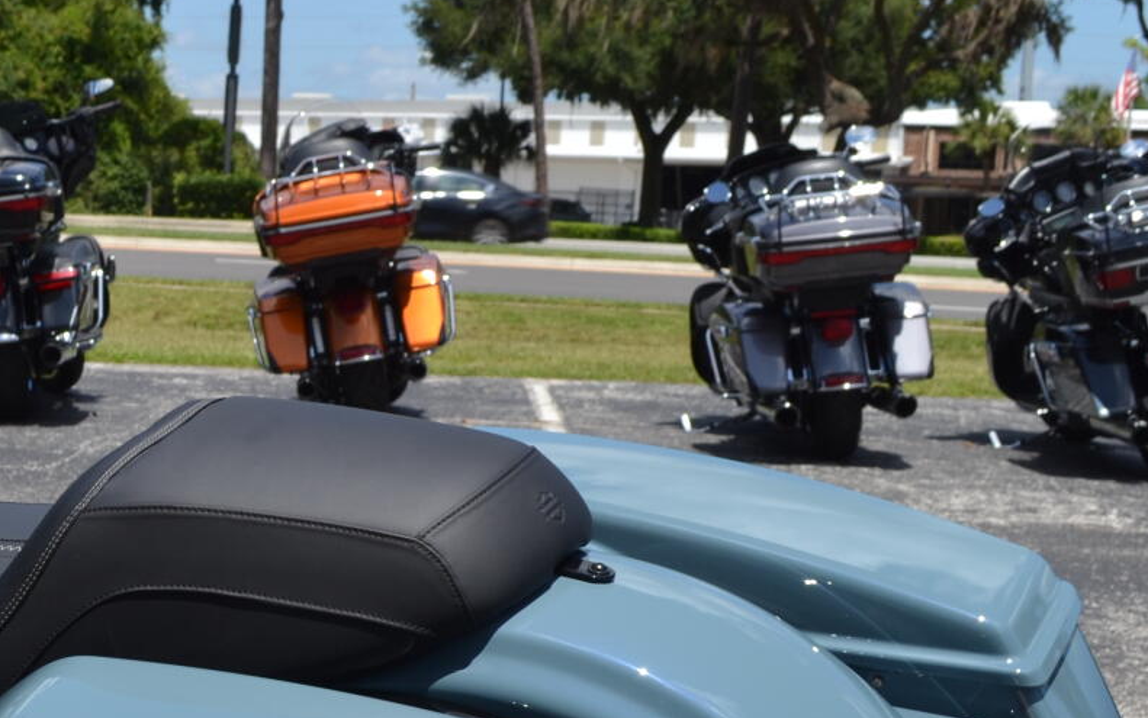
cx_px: -13
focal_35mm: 85
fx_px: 2660
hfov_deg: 23.3
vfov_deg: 15.2
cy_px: 623
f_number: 8
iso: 100
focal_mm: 22
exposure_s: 1/250
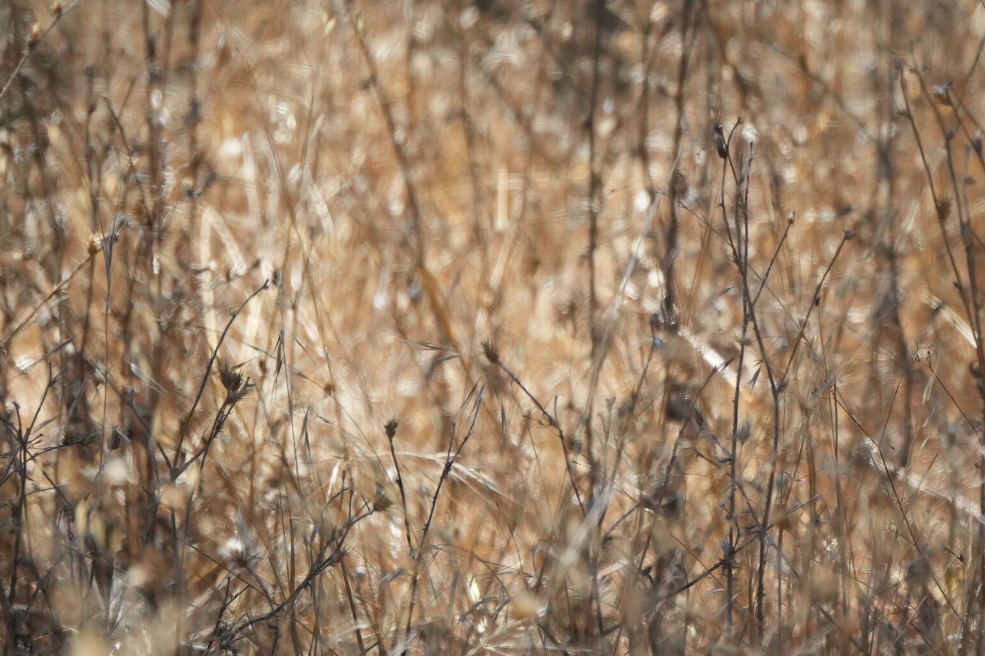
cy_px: 212
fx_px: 30913
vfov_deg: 1.2
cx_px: 1364
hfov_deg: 1.8
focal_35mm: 1130
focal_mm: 400
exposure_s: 1/1000
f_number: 6.3
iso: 800
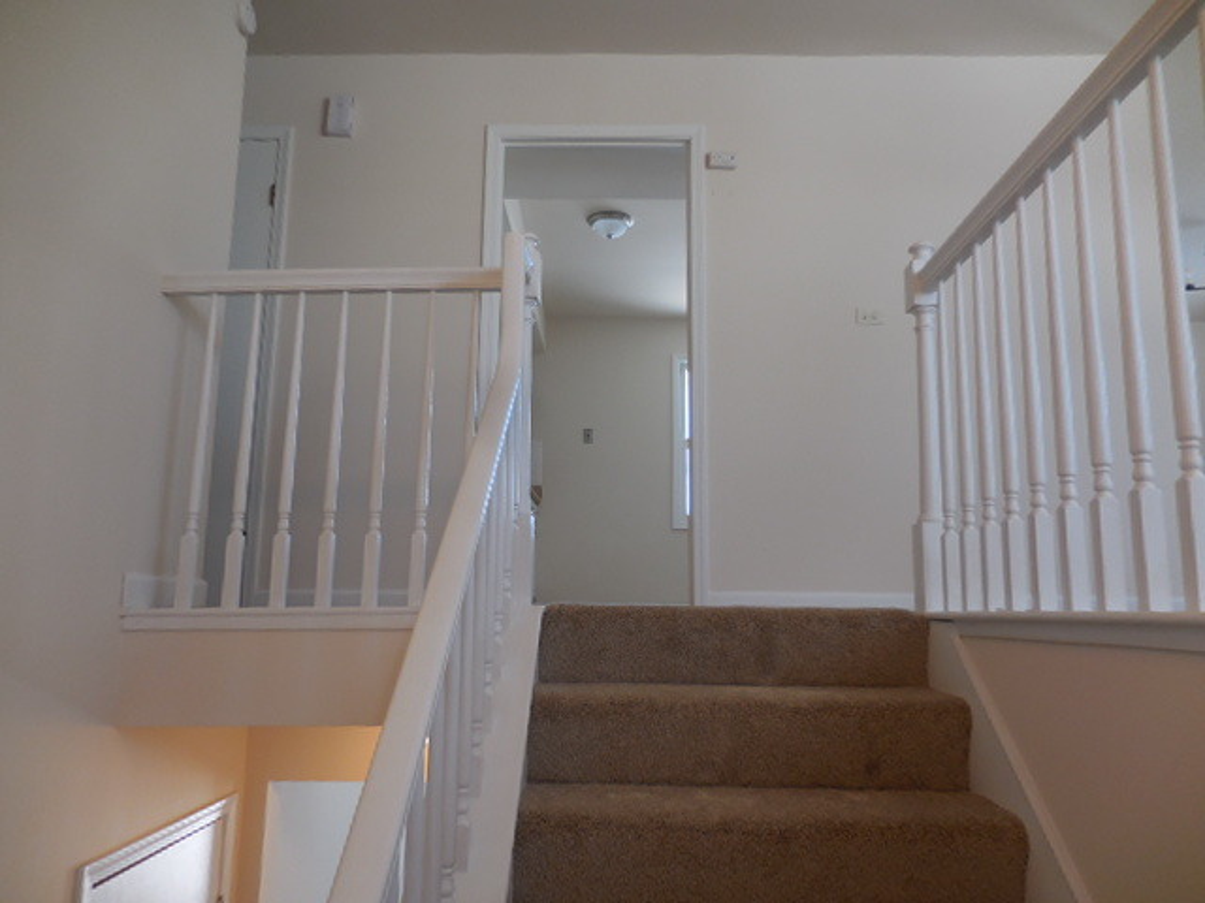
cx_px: 602
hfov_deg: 69.4
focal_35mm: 25
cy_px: 452
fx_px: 870
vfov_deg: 54.9
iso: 125
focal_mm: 4.5
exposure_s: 1/40
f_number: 3.3
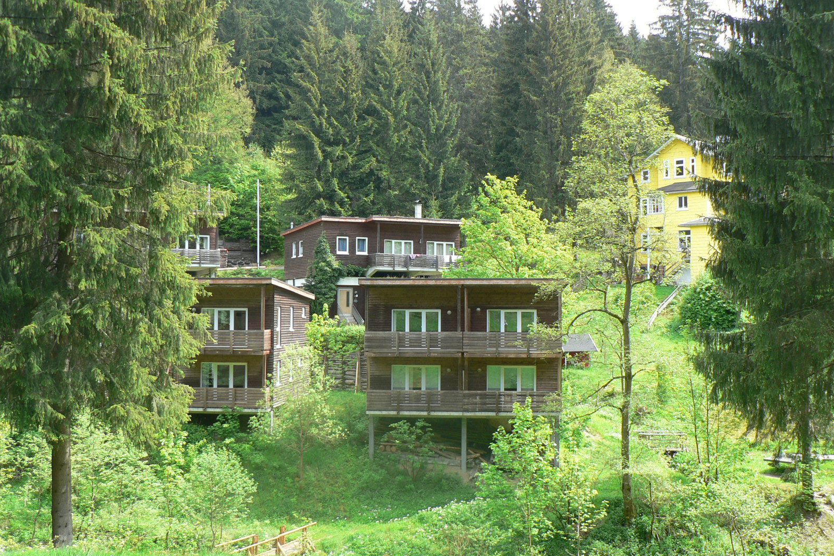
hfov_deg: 44.5
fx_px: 1019
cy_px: 273
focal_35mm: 44
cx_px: 418
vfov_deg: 30.5
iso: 80
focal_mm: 7
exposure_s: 1/100
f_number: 3.2
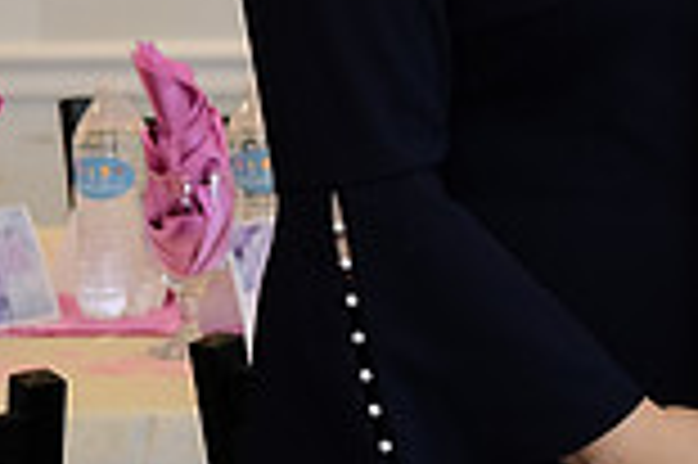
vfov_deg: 7.6
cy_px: -65
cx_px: 1036
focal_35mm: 180
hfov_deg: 11.0
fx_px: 3486
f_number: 1.8
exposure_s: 1/180
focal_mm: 32
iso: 640
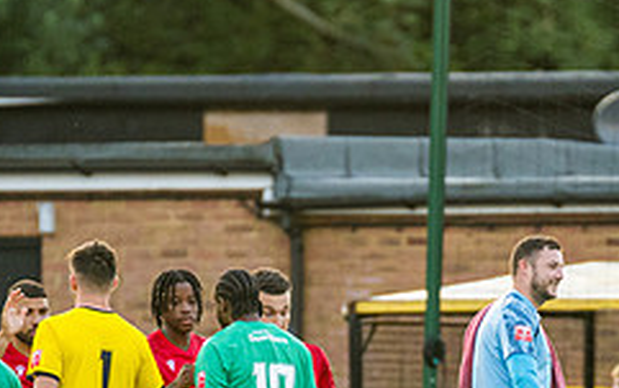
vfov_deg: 1.2
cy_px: 459
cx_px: 478
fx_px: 18165
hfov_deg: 2.0
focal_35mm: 1076
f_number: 2.8
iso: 1250
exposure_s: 1/1250
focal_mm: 300
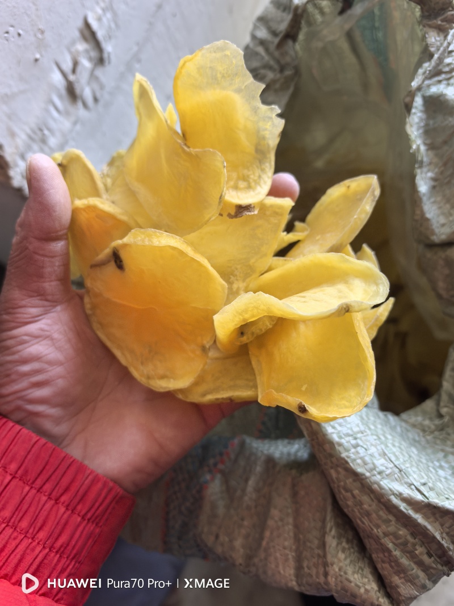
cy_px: 303
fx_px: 472
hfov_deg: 51.3
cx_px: 227
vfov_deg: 65.3
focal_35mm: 27
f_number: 2
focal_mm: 6.98
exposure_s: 1/635
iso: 2500
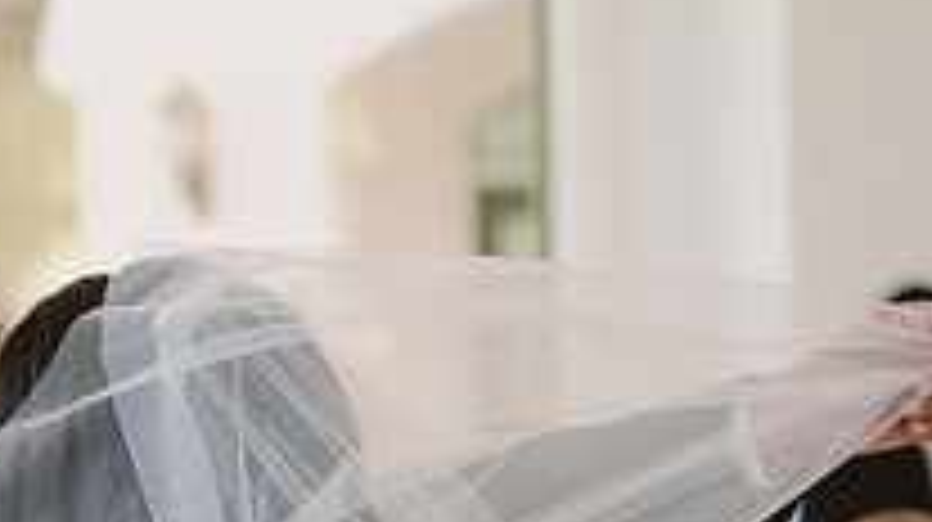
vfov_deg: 5.4
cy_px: 677
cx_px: 99
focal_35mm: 225
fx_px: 5555
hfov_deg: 9.5
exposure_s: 1/640
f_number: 2.8
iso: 1000
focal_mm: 70
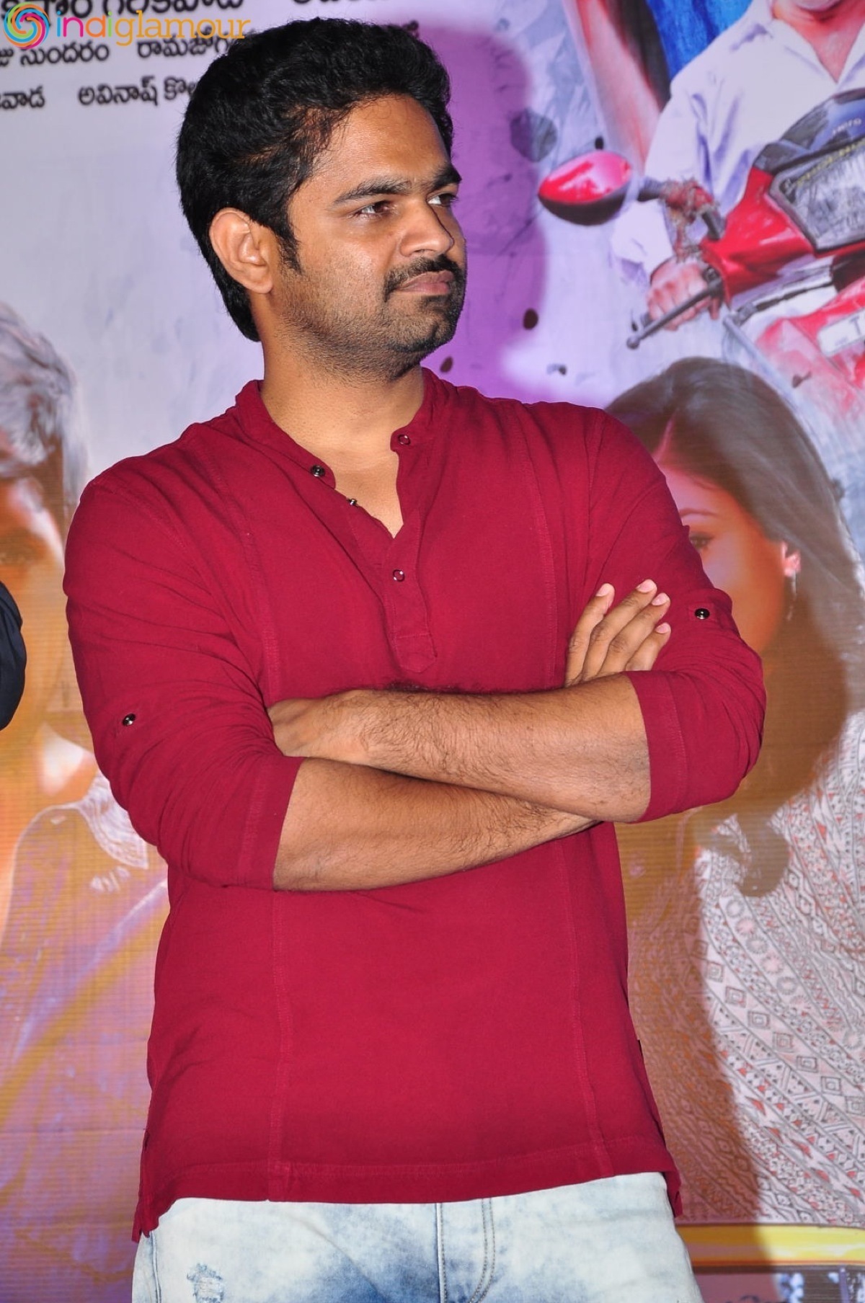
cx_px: 432
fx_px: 5694
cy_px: 652
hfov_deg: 8.7
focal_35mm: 158
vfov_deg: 13.1
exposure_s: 1/125
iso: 400
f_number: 9
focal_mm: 105
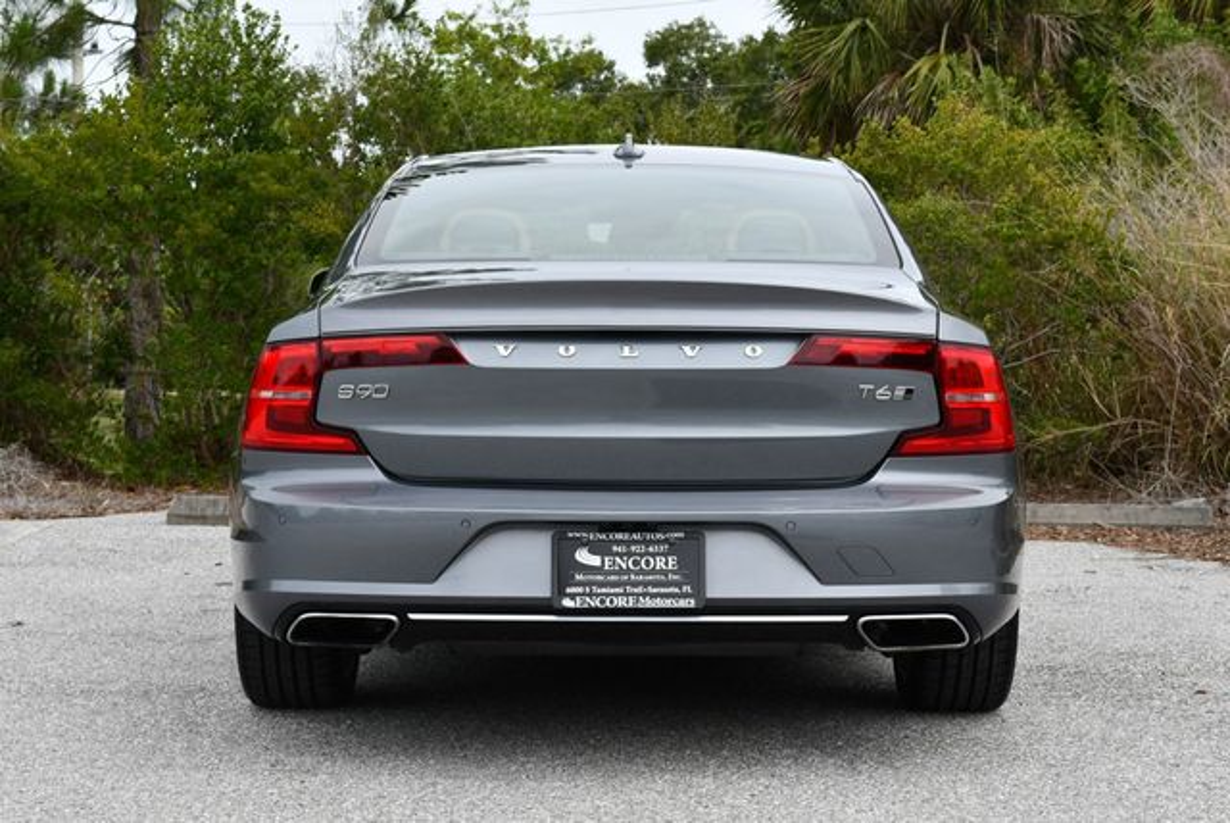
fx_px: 2462
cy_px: 412
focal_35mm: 72
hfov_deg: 28.0
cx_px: 615
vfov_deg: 19.0
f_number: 8
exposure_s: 1/250
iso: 160
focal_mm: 36
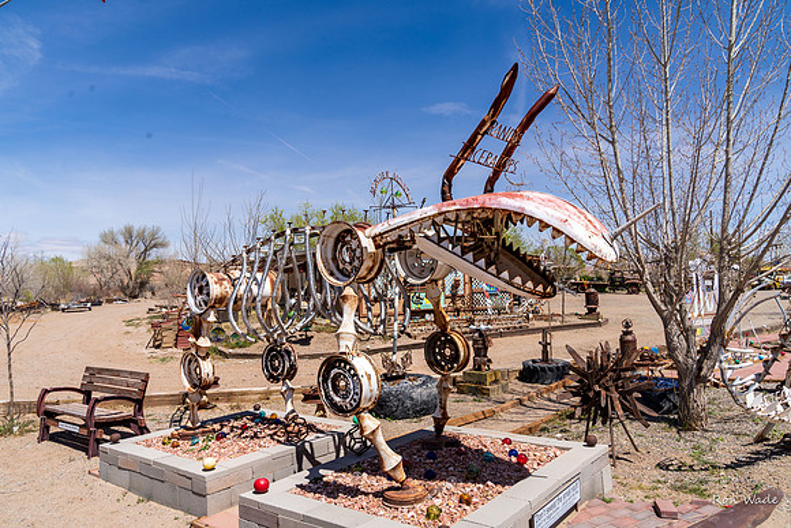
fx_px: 527
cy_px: 264
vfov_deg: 53.2
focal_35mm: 24
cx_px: 396
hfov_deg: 73.7
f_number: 10
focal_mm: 24
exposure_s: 1/250
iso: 100
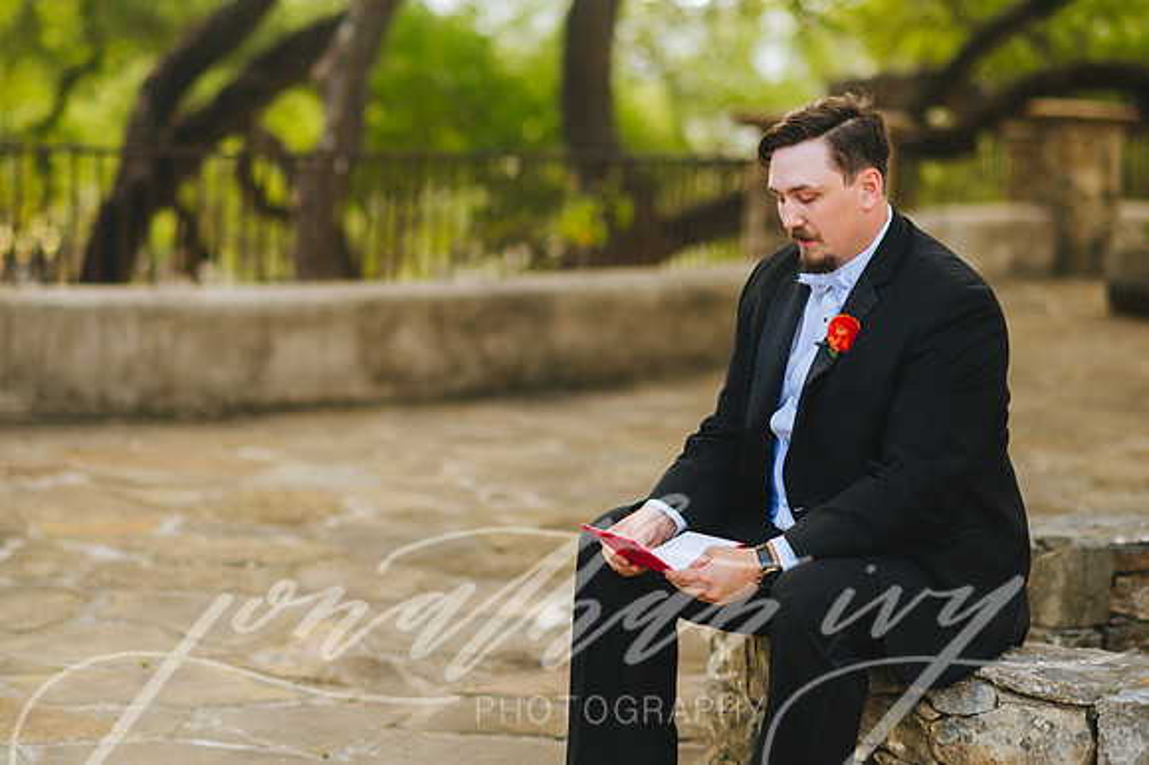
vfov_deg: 14.5
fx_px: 3000
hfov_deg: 21.7
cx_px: 517
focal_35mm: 94
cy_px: 348
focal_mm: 85
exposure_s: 1/3200
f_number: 2
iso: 640
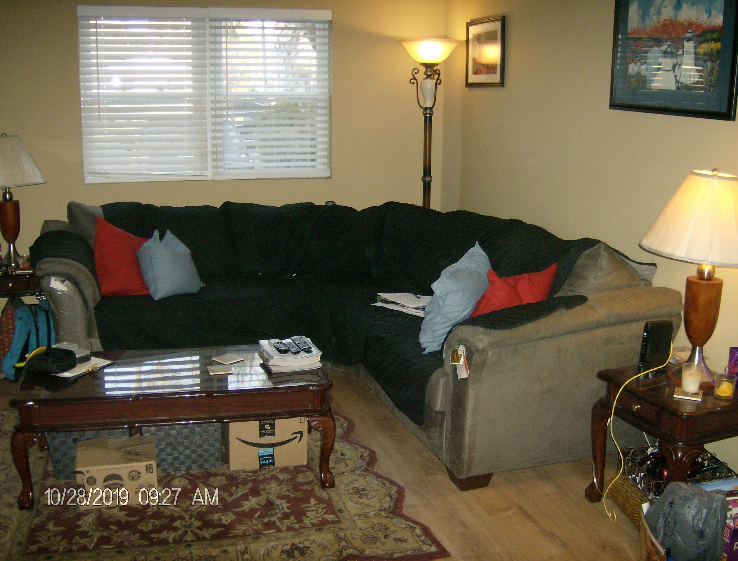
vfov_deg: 40.0
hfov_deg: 51.1
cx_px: 369
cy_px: 280
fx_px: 771
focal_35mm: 36
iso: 200
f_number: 2.8
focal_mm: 6
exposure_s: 1/60
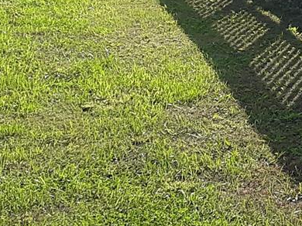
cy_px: -47
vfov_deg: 12.6
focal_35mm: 115
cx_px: 330
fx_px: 1003
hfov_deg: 16.6
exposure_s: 1/1133
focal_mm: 2.91
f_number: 1.9
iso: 40
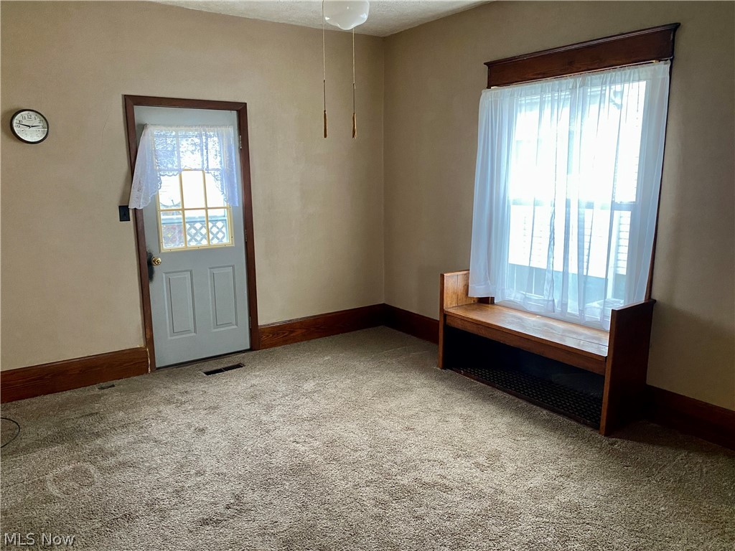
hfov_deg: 67.3
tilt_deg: -11.4
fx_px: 552
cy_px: 276
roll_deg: +0.2
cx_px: 368
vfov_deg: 53.1
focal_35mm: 26
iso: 400
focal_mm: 4.25
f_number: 1.8
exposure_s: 1/60
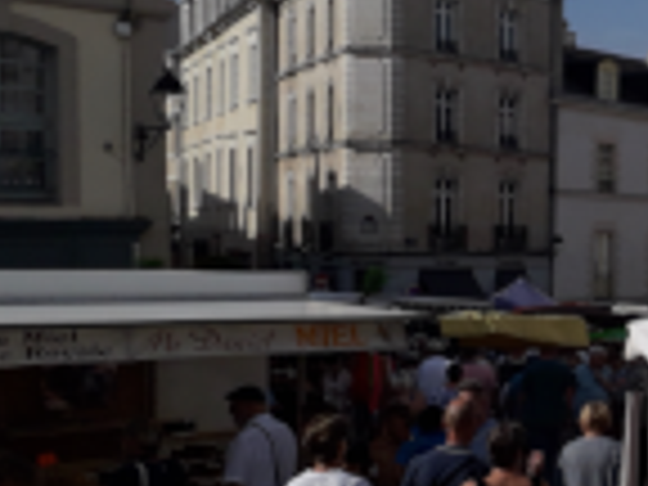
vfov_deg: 19.6
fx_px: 1404
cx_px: 860
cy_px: 292
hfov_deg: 22.9
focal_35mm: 75
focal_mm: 3.6
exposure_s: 1/4630
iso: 40
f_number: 1.9
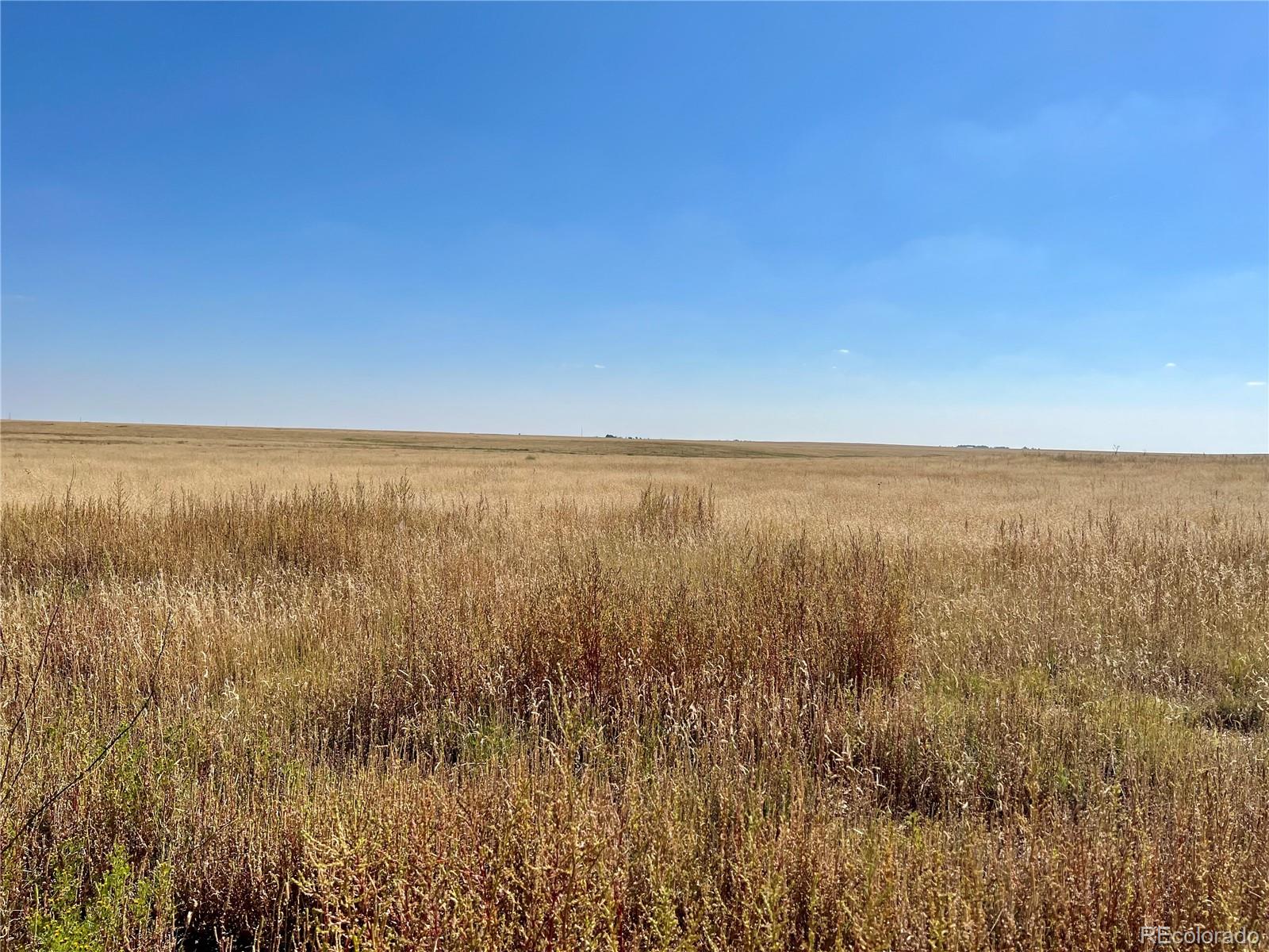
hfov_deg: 67.3
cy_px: 476
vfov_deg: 53.1
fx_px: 953
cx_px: 634
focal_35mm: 26
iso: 50
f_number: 1.5
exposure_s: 1/8696
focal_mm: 5.7
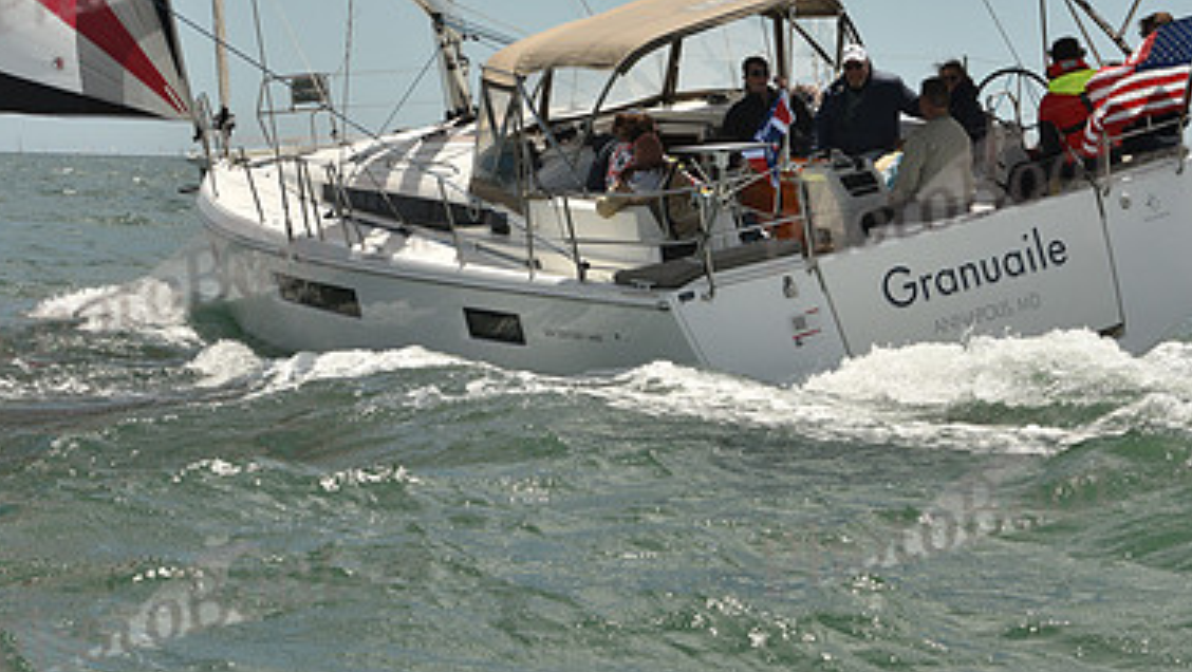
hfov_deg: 18.9
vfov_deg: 10.7
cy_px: 74
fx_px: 3574
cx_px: 596
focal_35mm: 113
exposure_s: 1/800
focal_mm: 70
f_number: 13
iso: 320
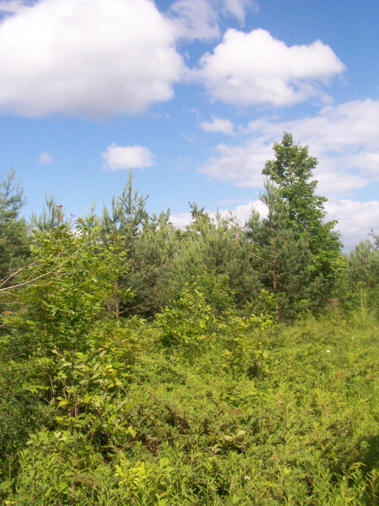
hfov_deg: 37.7
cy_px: 253
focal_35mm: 38
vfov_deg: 49.0
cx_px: 190
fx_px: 555
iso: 400
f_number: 5.6
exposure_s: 1/1600
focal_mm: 6.3
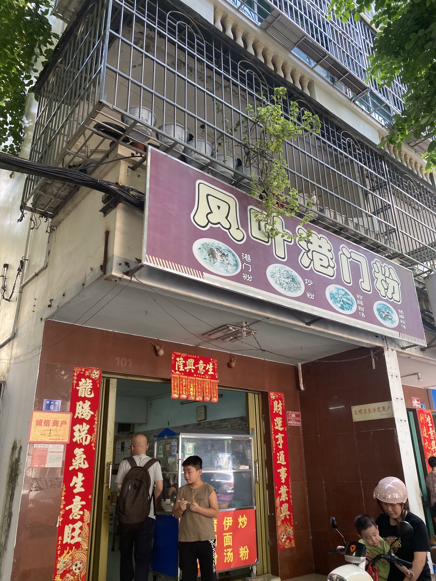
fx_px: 437
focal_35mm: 26
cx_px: 218
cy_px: 290
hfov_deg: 53.1
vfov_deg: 67.3
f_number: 1.8
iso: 80
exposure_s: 1/121
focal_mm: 4.25
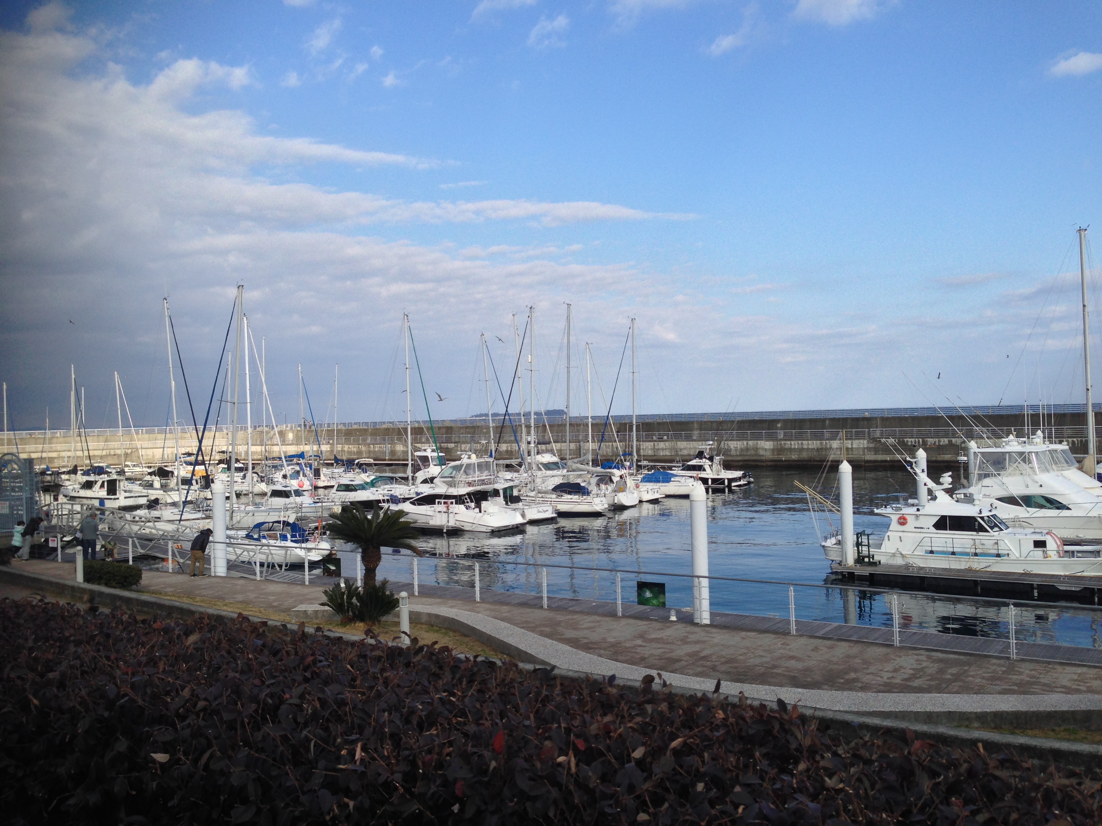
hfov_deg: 55.4
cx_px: 551
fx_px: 1051
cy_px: 413
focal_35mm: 33
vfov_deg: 42.9
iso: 50
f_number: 2.4
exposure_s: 1/1427
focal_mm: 4.12
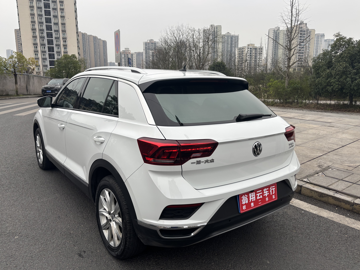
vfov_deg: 51.4
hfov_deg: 65.3
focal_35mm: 27
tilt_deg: -11.3
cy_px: 133
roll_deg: +0.4
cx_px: 178
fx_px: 281
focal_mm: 5.96
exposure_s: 1/121
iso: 50
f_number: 1.6
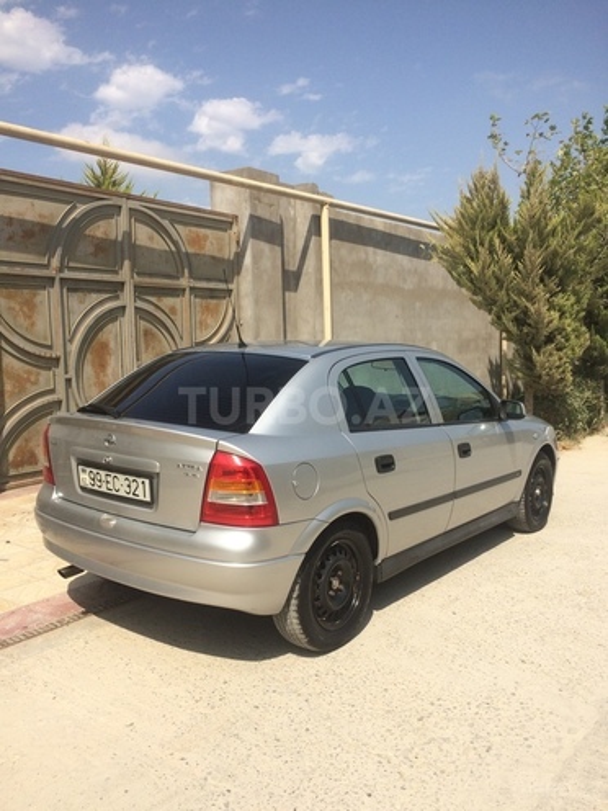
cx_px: 304
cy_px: 406
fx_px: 679
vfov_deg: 61.7
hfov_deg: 48.2
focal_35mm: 29
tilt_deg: -11.2
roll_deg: +3.4
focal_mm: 4.15
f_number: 2.2
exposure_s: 1/2933
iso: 32
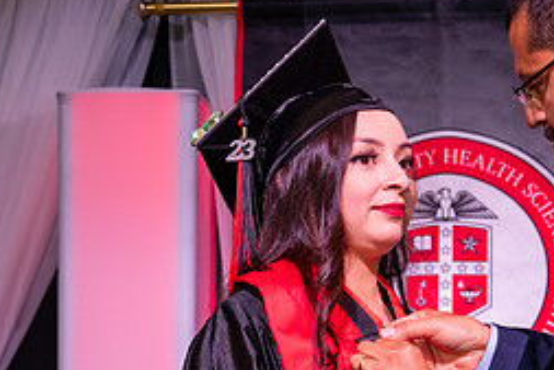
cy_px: 313
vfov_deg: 7.6
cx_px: 386
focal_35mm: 180
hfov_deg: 11.4
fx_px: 2771
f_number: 5.6
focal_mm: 66
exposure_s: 1/160
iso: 1000
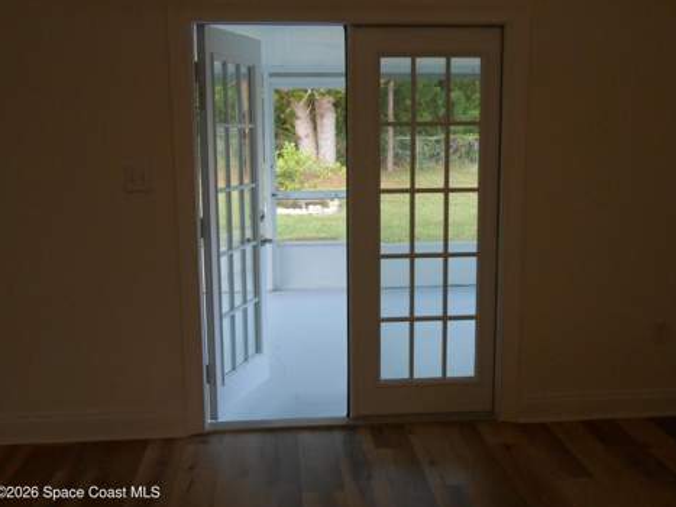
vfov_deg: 36.8
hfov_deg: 47.9
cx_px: 342
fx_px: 761
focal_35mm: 39
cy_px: 254
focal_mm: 6.8
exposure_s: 1/125
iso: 400
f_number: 4.2
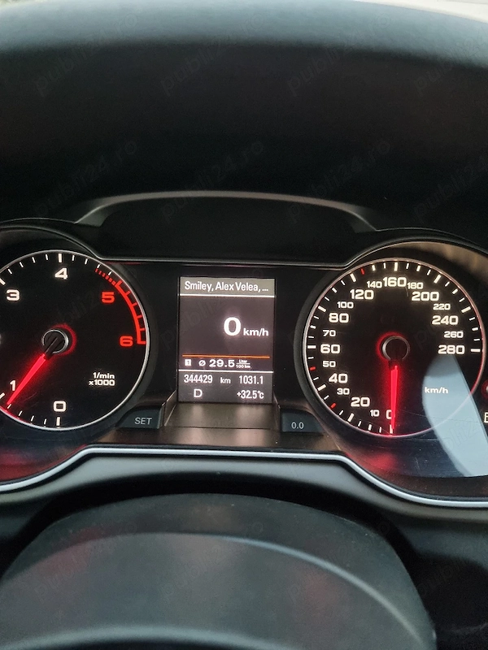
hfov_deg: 53.1
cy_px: 325
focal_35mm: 26
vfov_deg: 67.3
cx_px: 244
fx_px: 489
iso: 800
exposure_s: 1/25
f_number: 1.8
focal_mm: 5.4
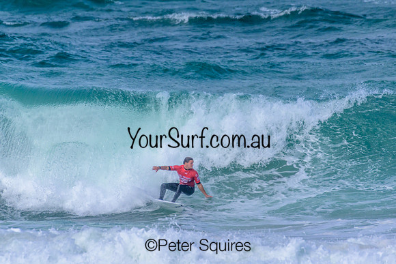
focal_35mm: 900
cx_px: 198
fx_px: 9902
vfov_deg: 1.5
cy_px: 132
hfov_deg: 2.3
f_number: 11
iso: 900
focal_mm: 900
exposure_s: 1/2500
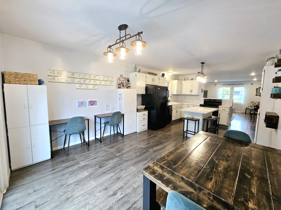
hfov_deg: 106.2
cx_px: 140
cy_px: 105
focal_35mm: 13
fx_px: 106
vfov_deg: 89.9
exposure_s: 1/60.2
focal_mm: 2.2
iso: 250
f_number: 2.2
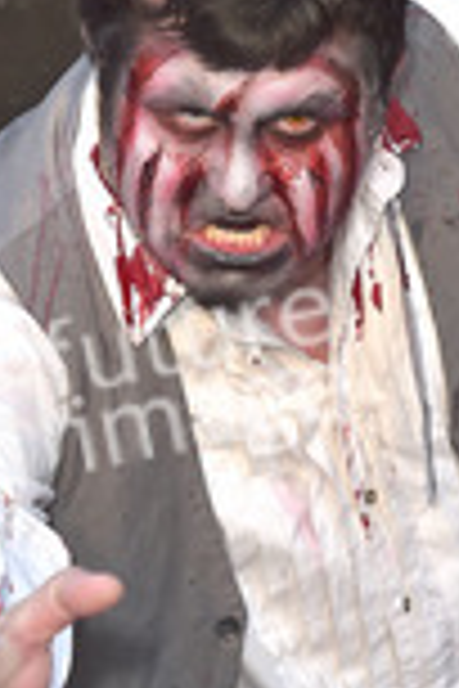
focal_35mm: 136
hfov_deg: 10.1
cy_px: 621
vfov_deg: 14.9
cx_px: 250
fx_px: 2601
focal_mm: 52
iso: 250
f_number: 4.5
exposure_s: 1/320
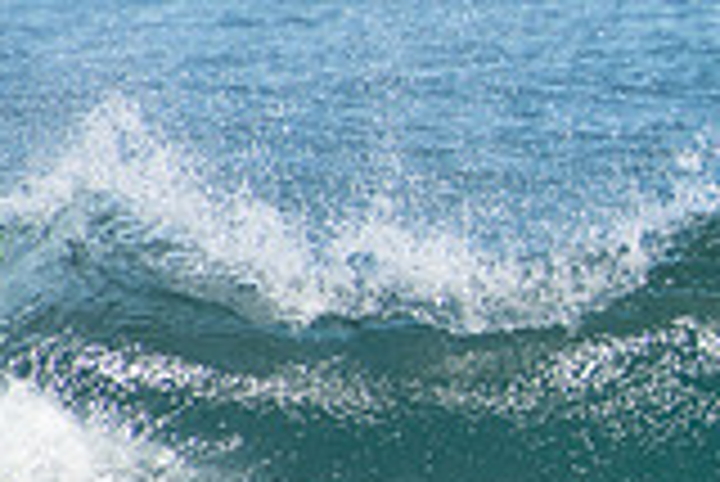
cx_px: 1287
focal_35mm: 2180
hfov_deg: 0.9
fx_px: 43639
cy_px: 295
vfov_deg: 0.6
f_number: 5.6
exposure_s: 1/1250
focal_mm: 400
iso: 360
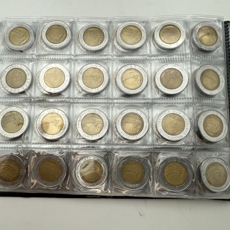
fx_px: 218
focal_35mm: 29
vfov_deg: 55.6
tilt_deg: -81.7
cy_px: 115
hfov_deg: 55.6
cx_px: 114
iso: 40
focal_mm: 2.22
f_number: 2.2
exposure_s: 1/276
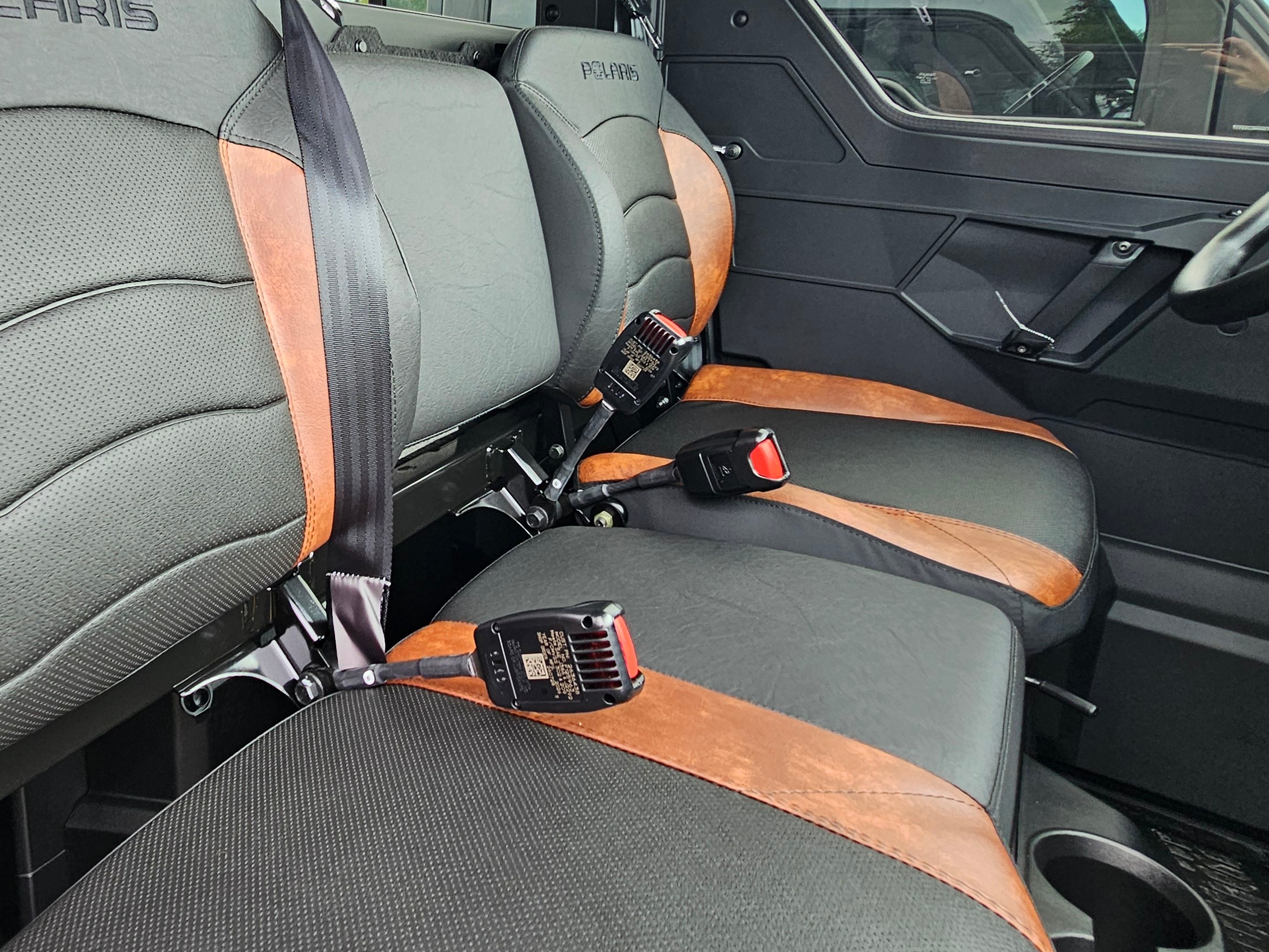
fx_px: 843
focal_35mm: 23
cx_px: 327
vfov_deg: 56.9
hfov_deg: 69.4
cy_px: 281
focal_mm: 2.2
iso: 50
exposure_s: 1/60
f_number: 2.2
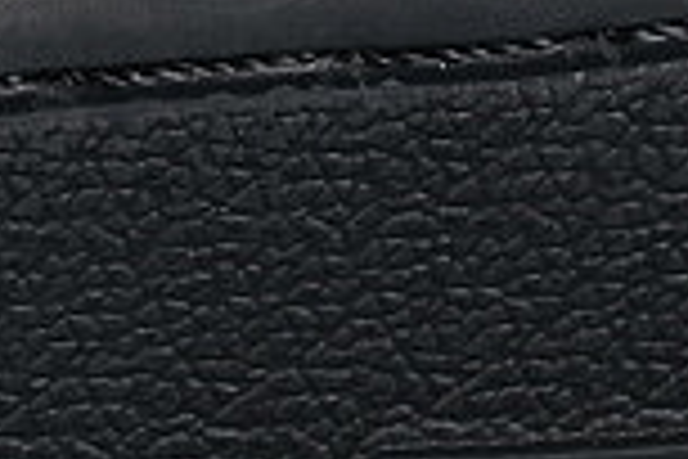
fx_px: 10090
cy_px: -634
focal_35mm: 528
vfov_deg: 2.6
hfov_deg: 3.9
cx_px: -630
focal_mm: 50
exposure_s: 1/60
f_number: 6.3
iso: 160
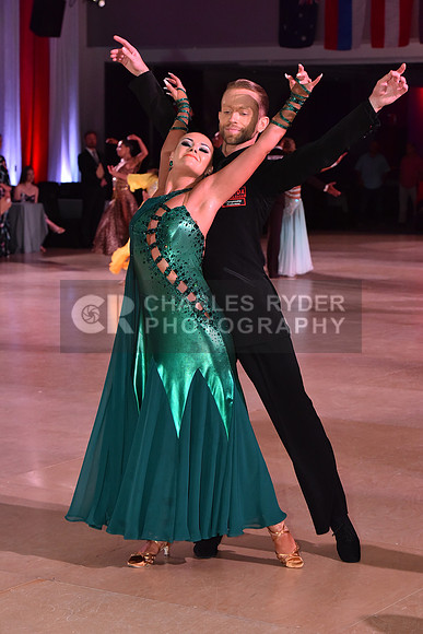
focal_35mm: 95
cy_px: 317
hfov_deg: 14.4
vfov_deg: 21.5
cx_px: 212
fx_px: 1673
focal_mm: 95
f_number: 6.3
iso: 2500
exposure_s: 1/320
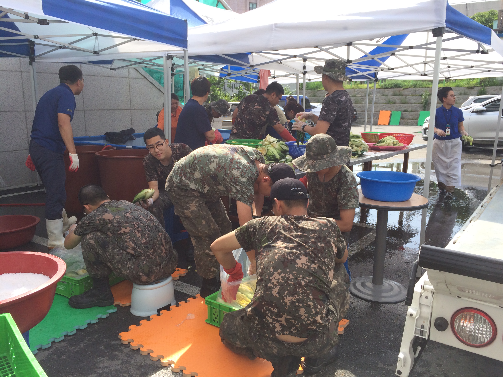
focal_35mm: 29
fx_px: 421
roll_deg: +0.4
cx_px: 252
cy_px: 188
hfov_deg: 61.7
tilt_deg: -11.7
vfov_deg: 48.2
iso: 32
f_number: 2.2
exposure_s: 1/855
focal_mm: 4.15
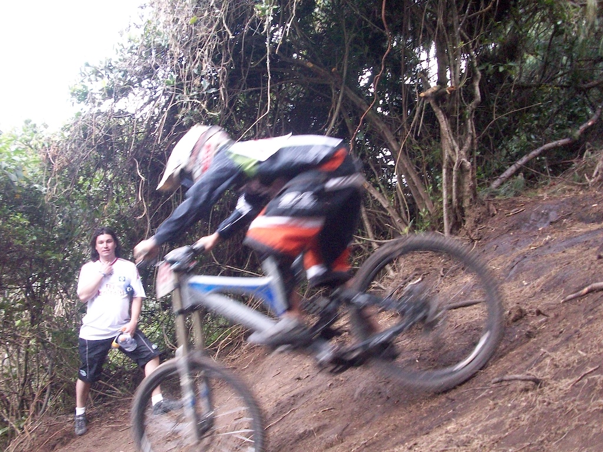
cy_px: 226
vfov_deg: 41.8
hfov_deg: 54.0
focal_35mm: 34
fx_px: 592
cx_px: 302
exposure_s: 1/128
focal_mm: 5.7
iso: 263
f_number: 2.8
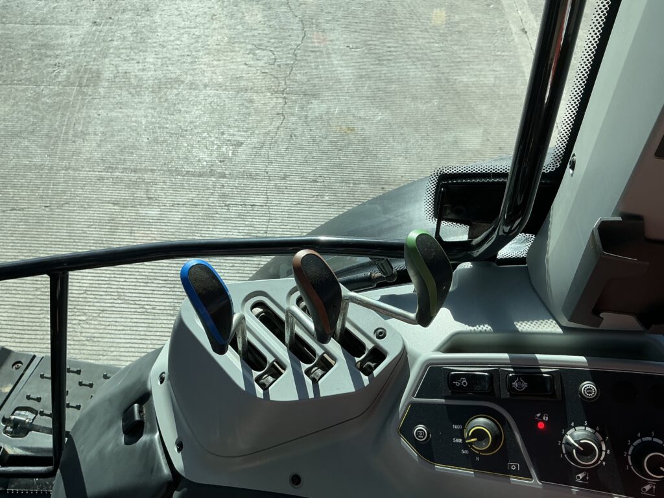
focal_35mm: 28
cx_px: 332
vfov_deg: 49.7
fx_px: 537
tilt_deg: -45.1
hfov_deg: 63.4
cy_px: 249
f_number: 1.8
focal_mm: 3
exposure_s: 1/1195
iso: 25
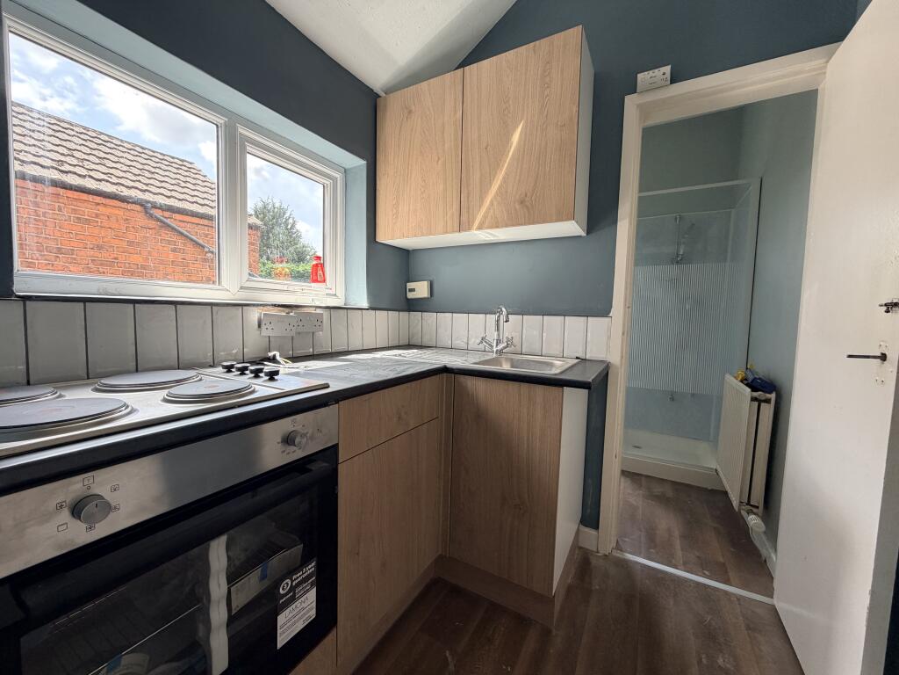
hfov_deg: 102.1
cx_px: 450
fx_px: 364
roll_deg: -0.4
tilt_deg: -3.3
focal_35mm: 14
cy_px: 338
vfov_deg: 85.7
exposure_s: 1/121
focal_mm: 2.22
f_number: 2.2
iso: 80
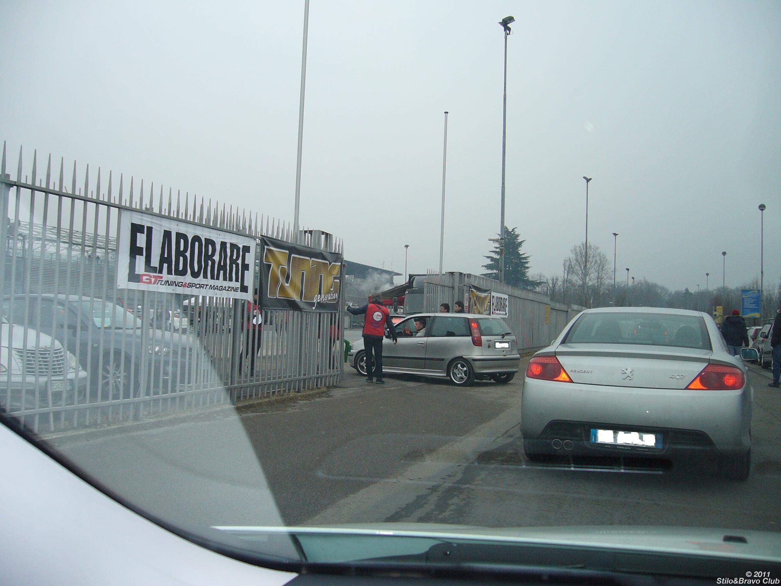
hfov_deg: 52.6
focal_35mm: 35
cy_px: 293
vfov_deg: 40.7
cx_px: 390
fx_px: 790
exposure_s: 1/500
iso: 100
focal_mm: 5.8
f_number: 2.8
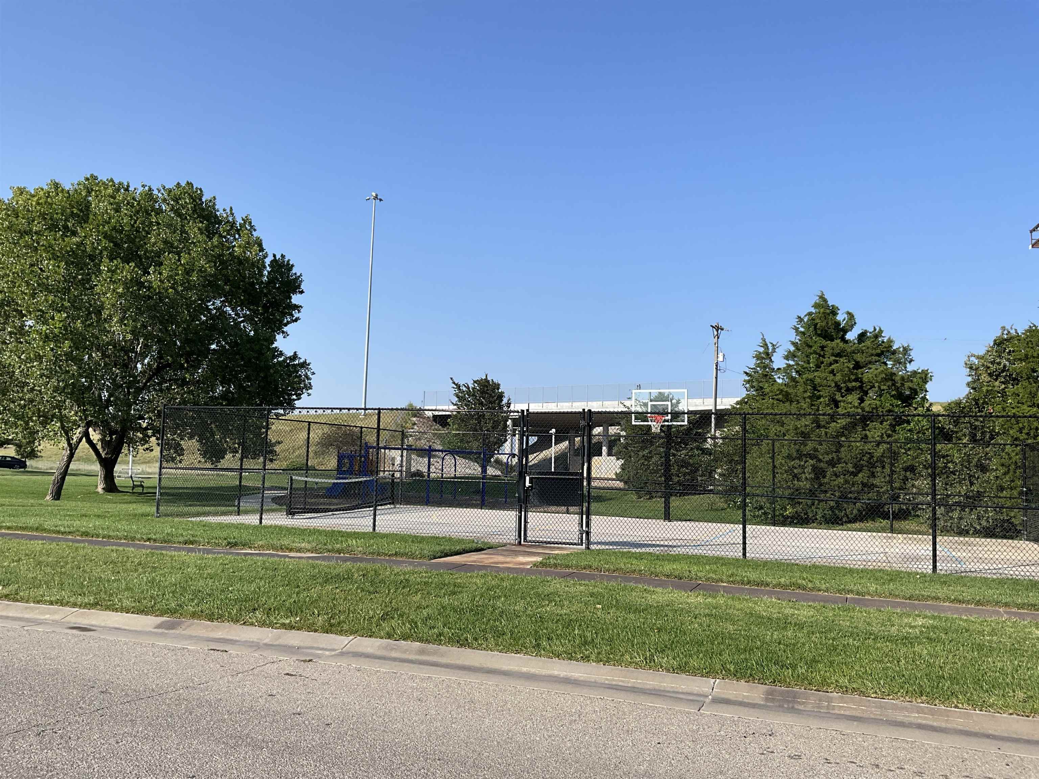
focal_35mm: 29
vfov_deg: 48.2
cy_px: 390
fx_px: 870
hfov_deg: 61.7
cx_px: 520
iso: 25
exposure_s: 1/1626
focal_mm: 3
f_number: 1.8
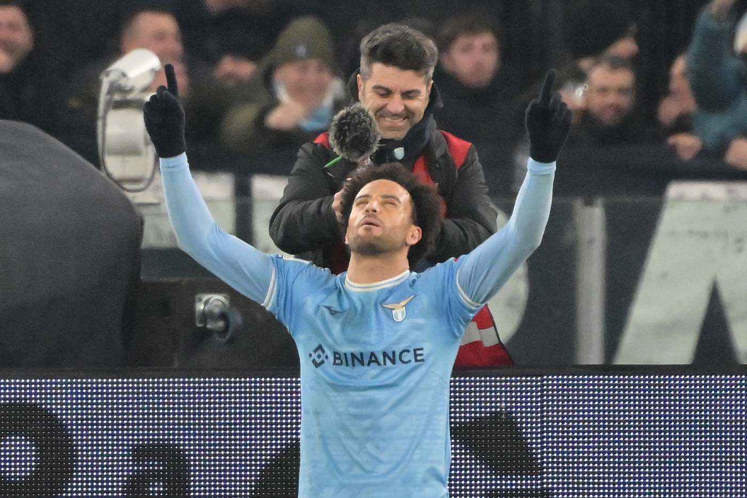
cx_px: 374
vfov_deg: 2.5
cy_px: 249
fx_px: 11618
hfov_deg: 3.7
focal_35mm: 560
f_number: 5.6
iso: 5000
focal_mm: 560
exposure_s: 1/1250
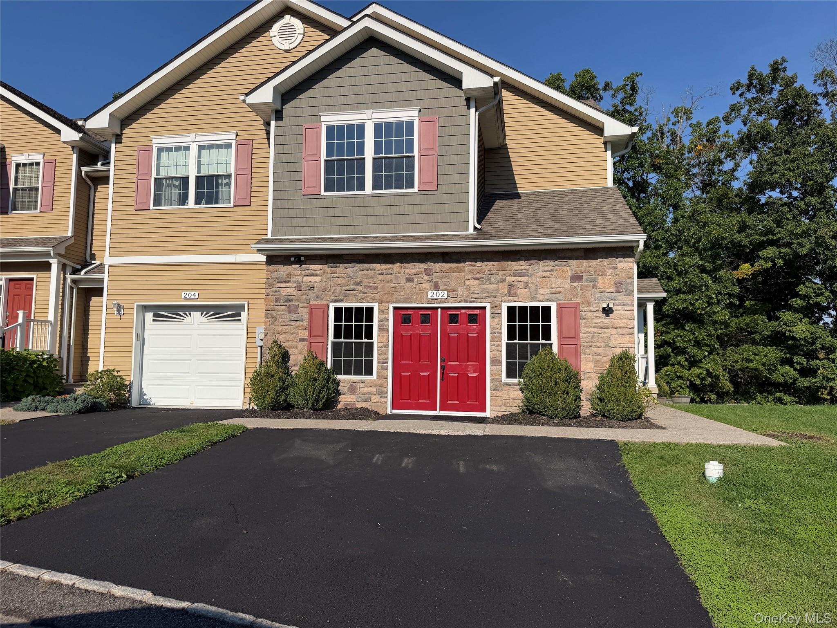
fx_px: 580
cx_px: 418
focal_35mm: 24
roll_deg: -0.7
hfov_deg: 71.6
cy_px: 314
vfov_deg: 56.8
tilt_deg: +6.1
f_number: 1.78
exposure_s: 1/7353
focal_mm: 6.76
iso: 80
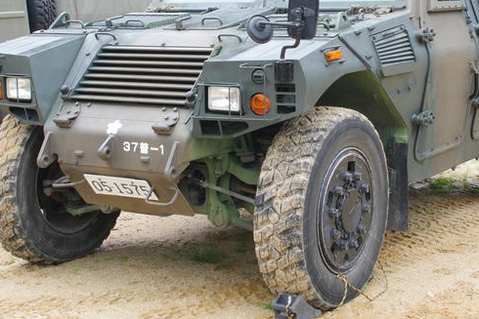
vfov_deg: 17.6
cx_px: 255
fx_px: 1025
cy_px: 87
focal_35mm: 77
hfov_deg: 26.3
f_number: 8
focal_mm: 33
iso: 1250
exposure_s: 1/250
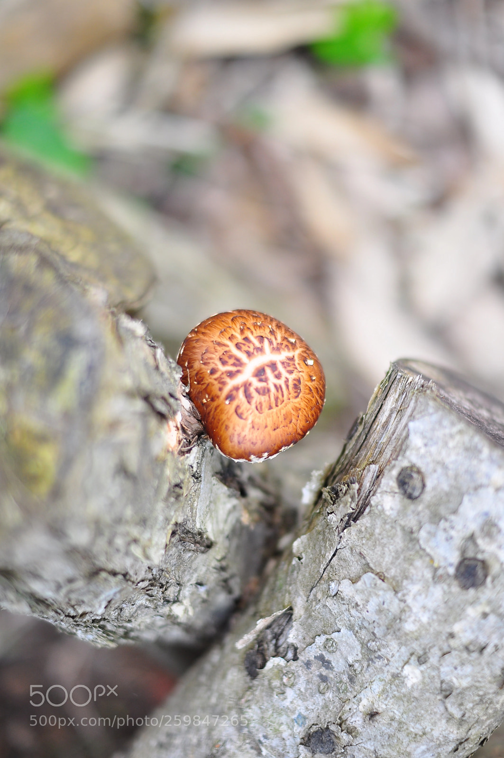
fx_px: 947
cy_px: 379
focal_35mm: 45
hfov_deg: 29.8
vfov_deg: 43.6
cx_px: 252
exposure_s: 1/640
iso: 200
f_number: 1.4
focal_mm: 30
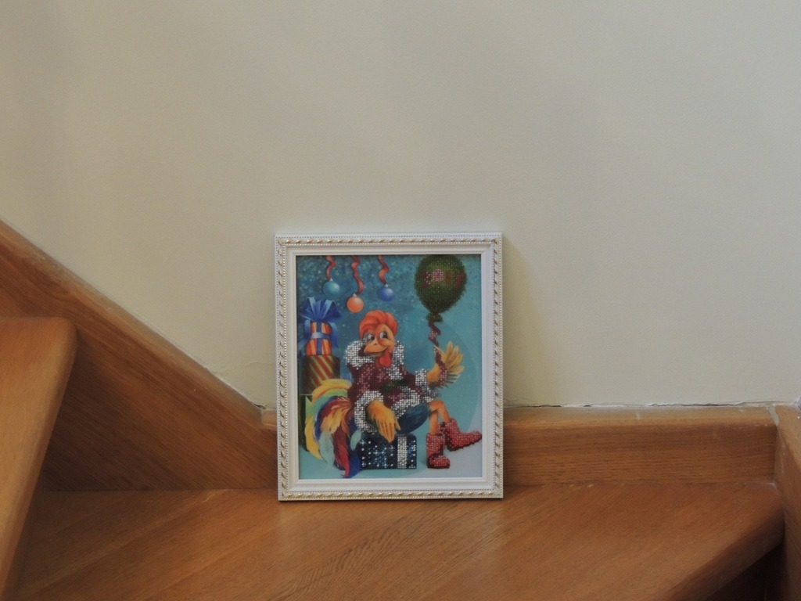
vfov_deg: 16.4
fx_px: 2083
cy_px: 300
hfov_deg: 21.8
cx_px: 400
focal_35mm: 90
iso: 720
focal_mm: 16
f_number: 4.1
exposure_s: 1/25
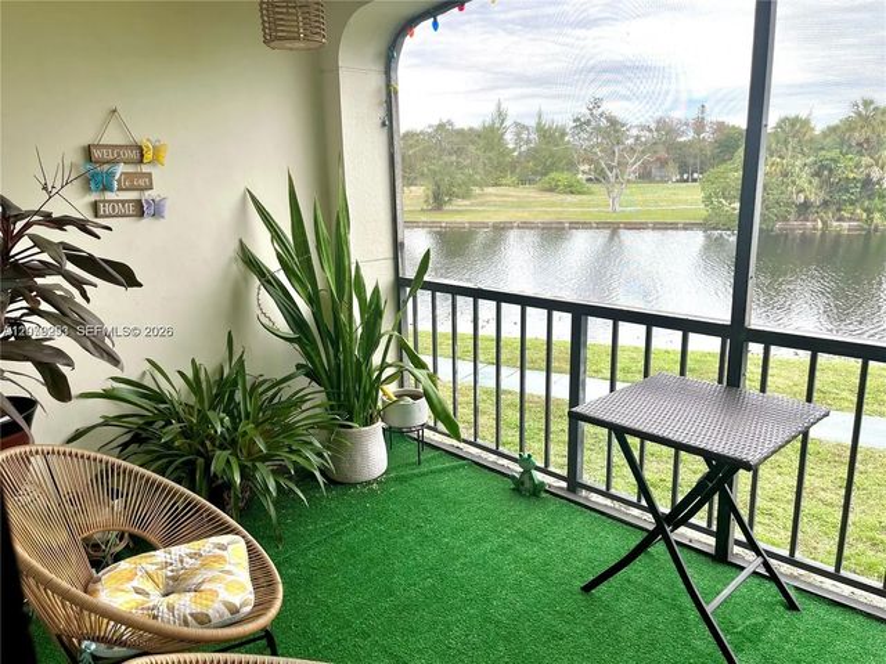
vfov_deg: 53.1
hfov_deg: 67.3
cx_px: 443
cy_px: 332
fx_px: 665
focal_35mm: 26
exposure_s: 1/209
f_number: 1.6
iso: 40
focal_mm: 5.1
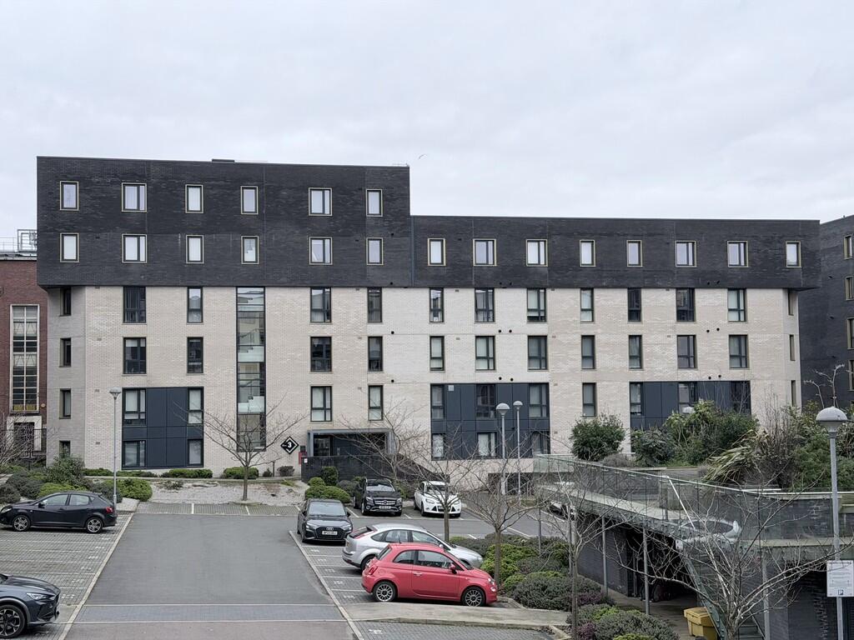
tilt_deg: +3.2
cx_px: 427
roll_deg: +0.3
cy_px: 320
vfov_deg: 30.3
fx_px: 1184
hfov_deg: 39.7
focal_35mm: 48
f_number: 1.78
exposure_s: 1/1000
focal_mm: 6.76
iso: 64
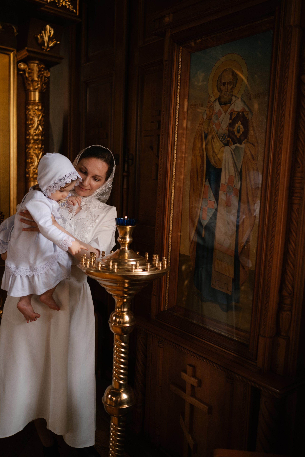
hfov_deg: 37.9
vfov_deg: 54.4
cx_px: 152
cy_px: 228
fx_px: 444
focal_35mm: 35
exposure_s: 1/250
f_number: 1.8
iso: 250
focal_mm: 35
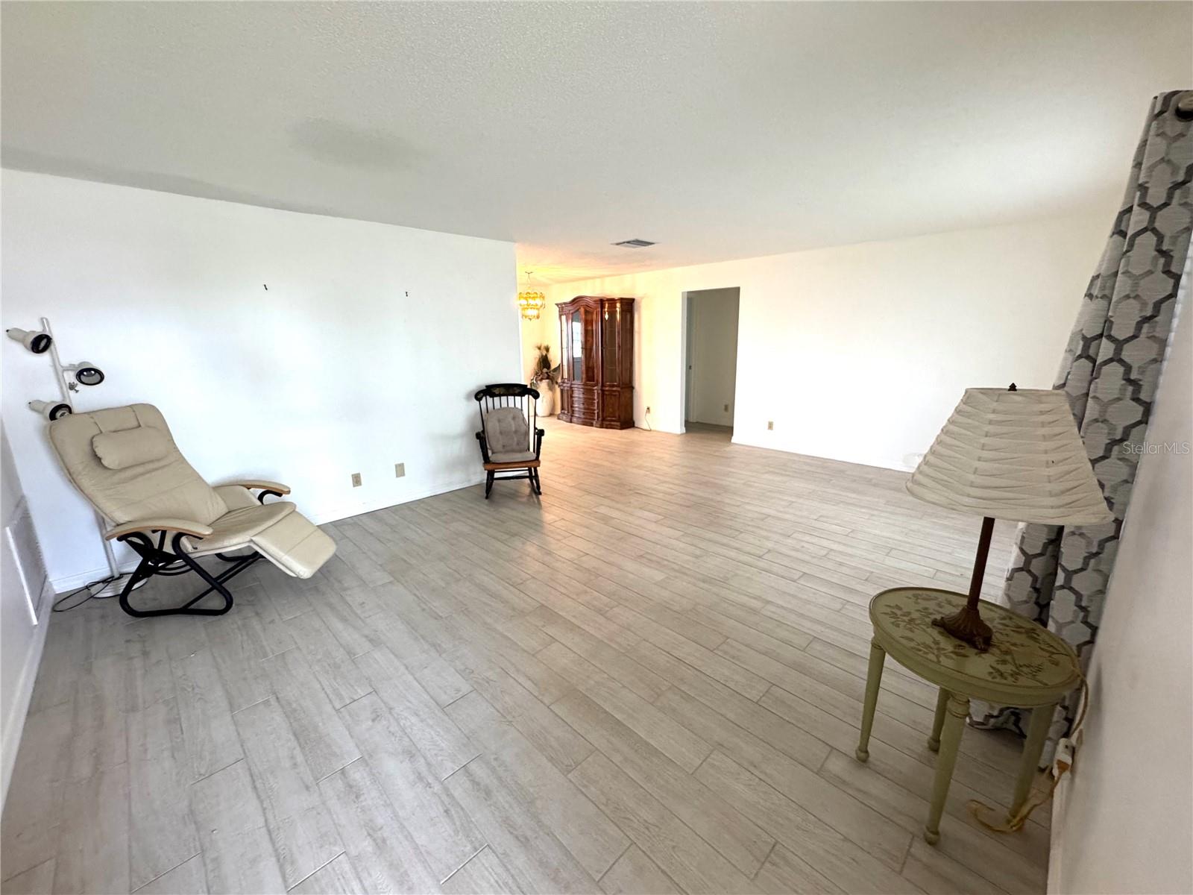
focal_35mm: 14
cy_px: 448
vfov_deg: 85.7
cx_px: 596
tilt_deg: -14.5
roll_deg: +0.8
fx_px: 482
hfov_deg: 102.1
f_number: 2.2
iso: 320
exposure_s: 1/120
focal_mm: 2.22
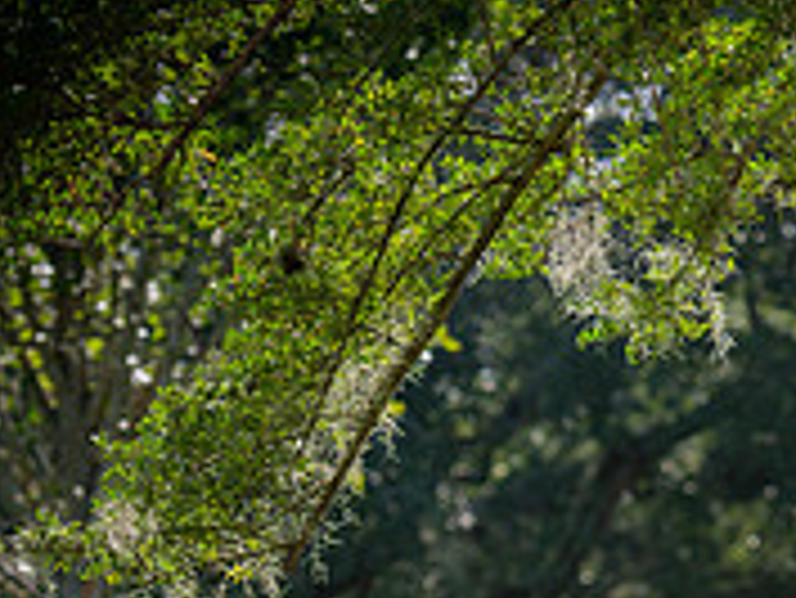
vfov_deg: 4.1
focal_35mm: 365
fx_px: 8399
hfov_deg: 5.4
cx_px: 1061
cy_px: 602
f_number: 3.5
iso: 50
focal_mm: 116
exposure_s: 1/160
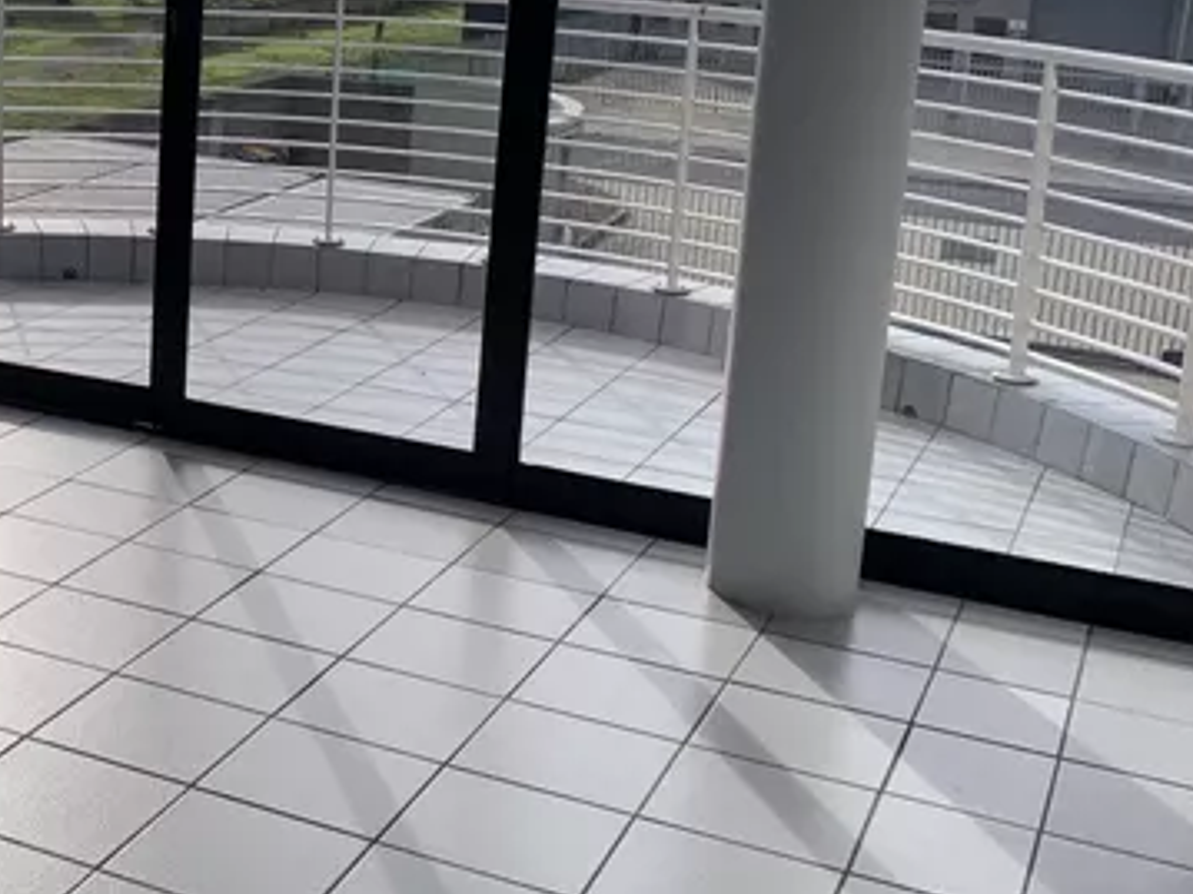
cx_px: 3
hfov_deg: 30.9
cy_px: 273
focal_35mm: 58
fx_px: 1998
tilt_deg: -9.3
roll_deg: -1.8
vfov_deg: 25.0
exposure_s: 1/1282
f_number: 1.8
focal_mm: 4.25
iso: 25
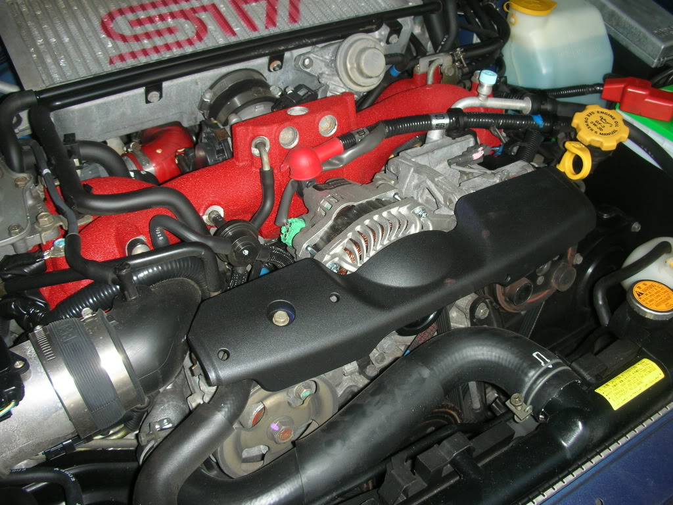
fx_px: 680
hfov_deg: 52.6
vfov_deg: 40.7
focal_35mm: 35
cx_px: 336
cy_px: 252
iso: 58
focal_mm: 5.8
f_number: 3
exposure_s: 1/60.1
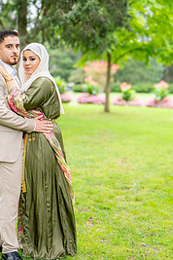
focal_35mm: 59
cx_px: 35
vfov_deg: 33.9
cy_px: 145
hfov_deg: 22.7
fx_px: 425
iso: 200
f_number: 2
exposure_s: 1/800
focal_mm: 35
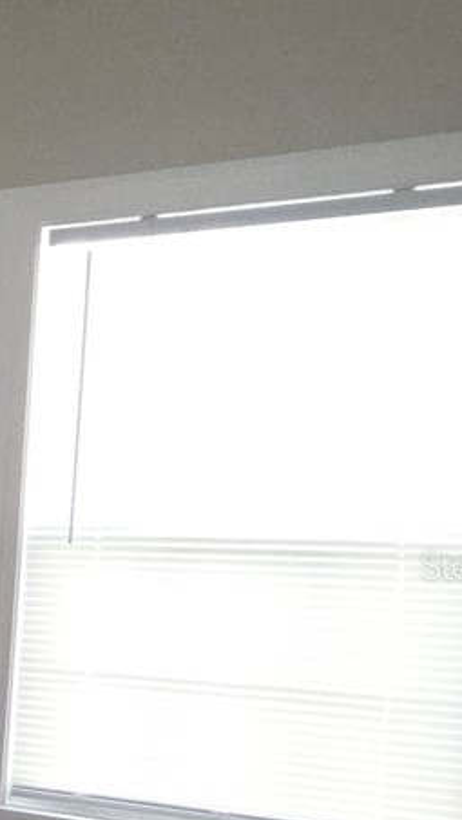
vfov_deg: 40.7
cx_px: -857
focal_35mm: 50
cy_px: 565
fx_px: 1088
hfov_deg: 12.3
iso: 320
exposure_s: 1/60
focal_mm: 2.2
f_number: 2.2
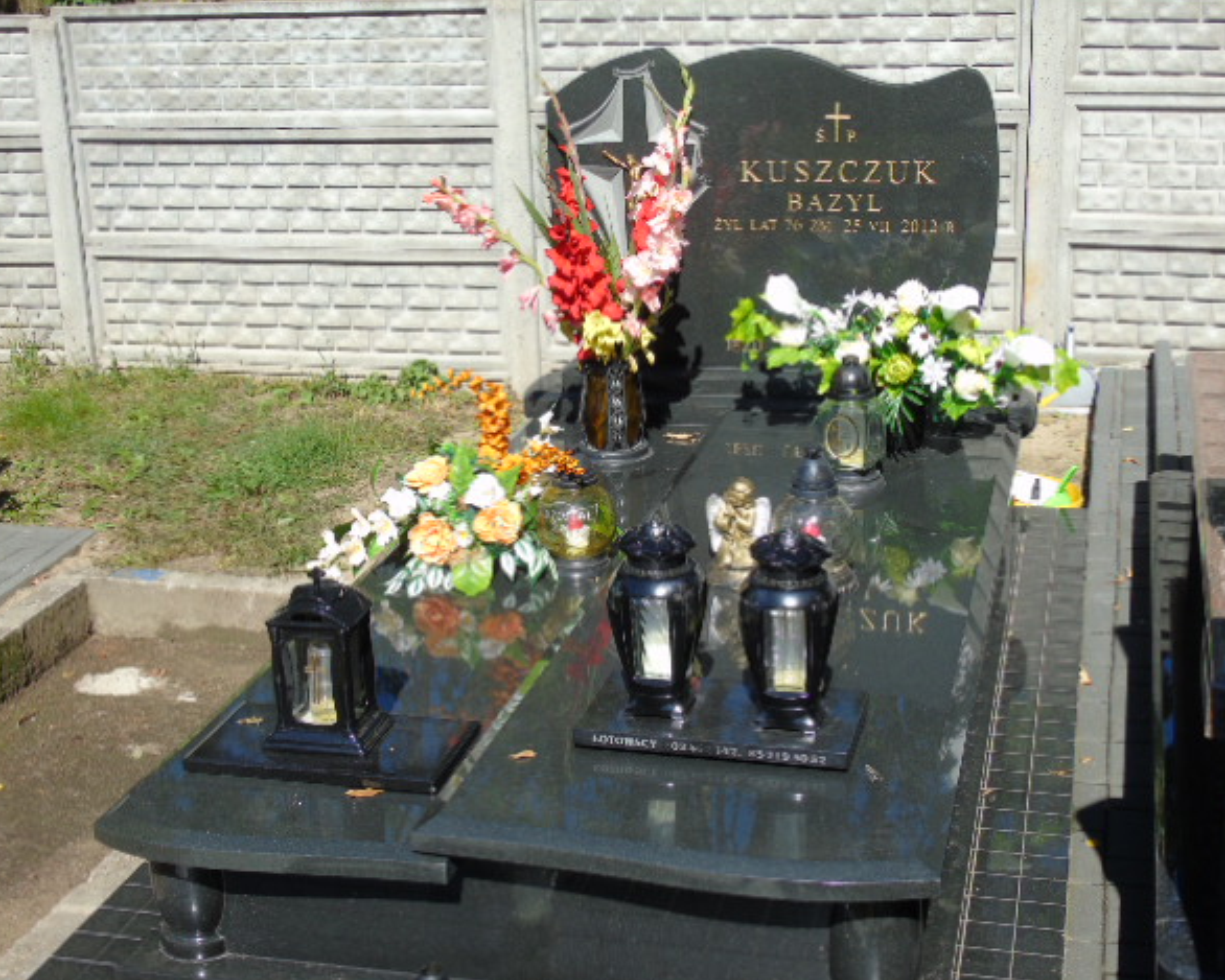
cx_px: 642
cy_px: 493
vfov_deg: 30.8
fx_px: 1777
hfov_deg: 38.0
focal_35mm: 49
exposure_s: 1/500
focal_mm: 8.2
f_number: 4.1
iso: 80
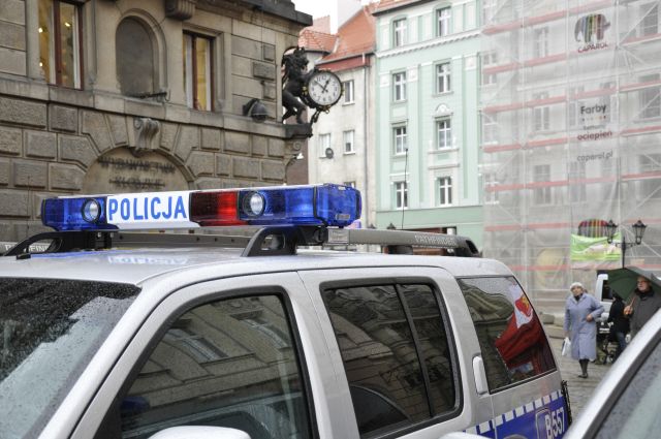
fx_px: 1045
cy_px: 220
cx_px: 330
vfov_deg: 23.7
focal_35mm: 57
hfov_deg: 35.1
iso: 800
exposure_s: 1/125
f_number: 5.6
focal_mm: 38
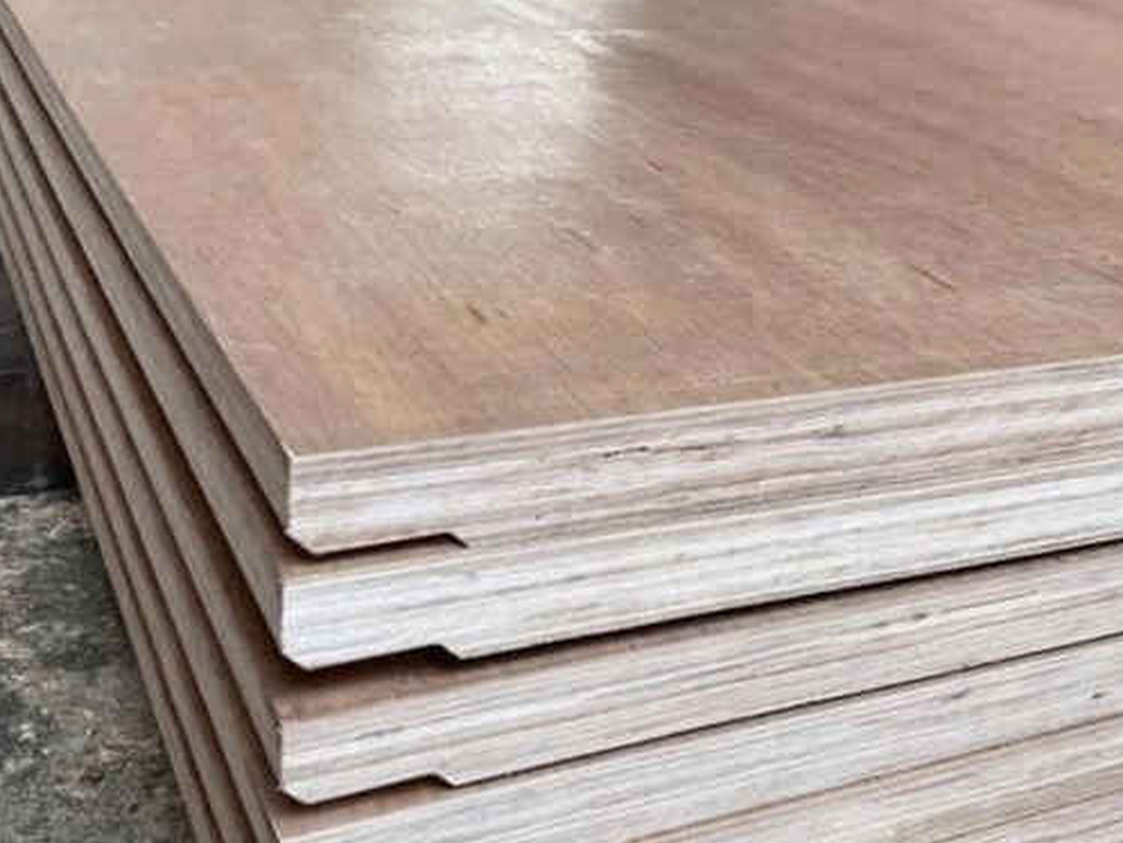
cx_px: 545
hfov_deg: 52.6
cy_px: 375
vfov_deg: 40.7
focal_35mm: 35
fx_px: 1136
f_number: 2.2
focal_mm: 4.15
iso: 40
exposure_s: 1/17
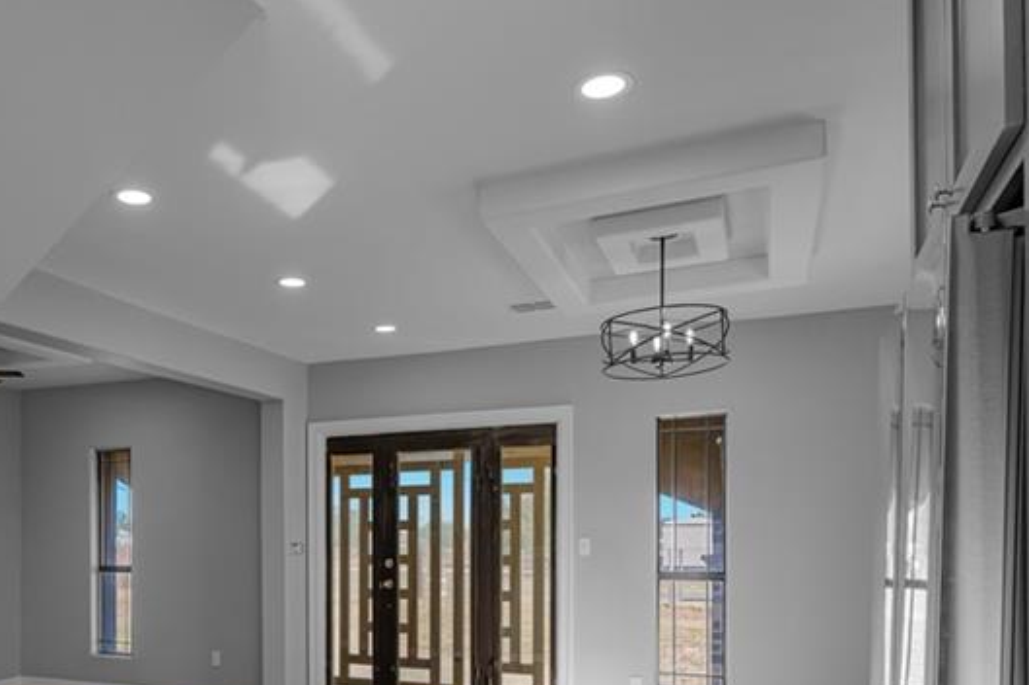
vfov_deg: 40.8
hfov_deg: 59.0
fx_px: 885
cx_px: 348
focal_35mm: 31
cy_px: 533
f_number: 3.5
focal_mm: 16
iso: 320
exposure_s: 1/200
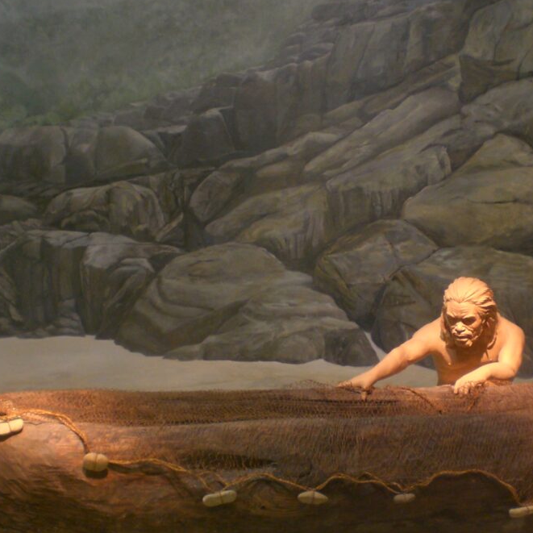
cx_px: 326
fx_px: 906
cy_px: 302
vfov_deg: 32.7
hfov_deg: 32.7
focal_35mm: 52
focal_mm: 6.3
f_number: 3.1
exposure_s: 1/8
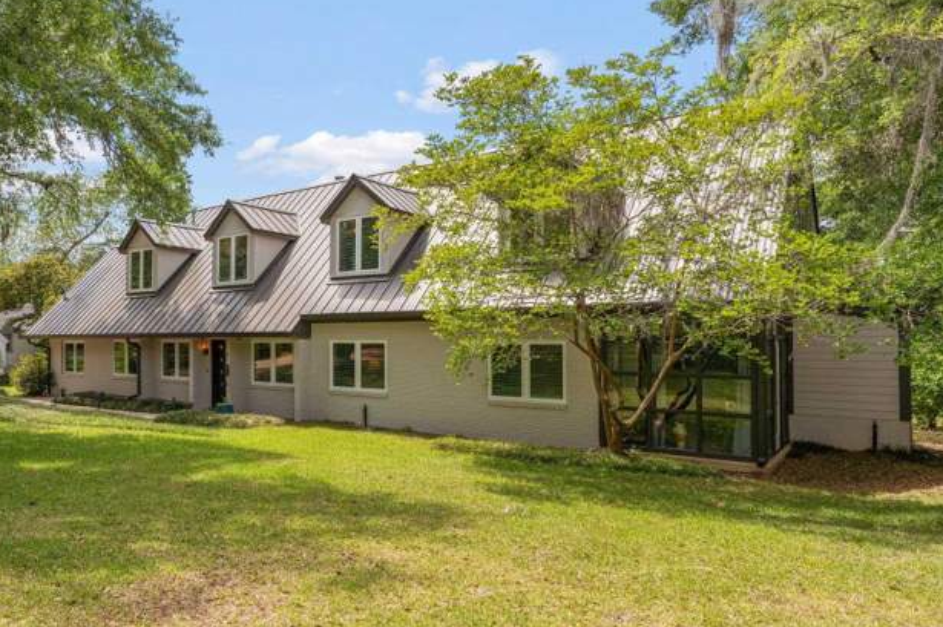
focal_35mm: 26
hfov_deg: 68.4
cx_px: 356
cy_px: 327
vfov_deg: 49.5
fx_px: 680
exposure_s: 1/125
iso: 100
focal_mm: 20
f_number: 9
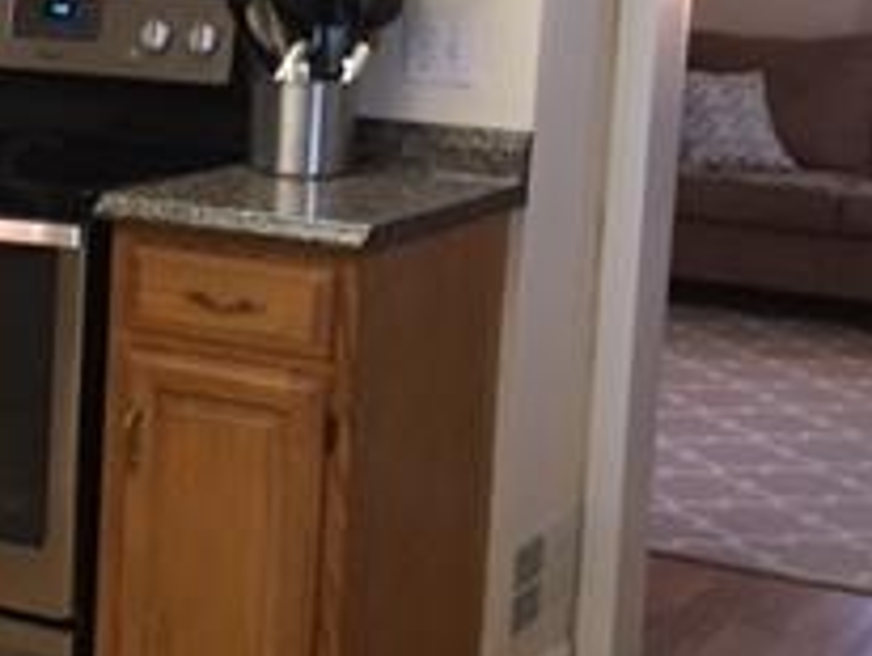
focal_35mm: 90
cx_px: -207
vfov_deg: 16.4
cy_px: 190
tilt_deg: -9.1
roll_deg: -1.5
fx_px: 2270
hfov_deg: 20.2
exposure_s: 1/24
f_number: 2.2
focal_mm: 4.15
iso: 250
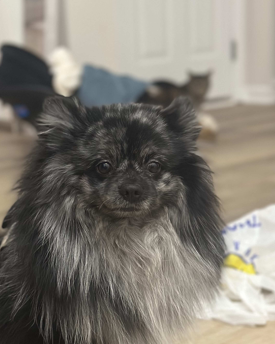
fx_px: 722
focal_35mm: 71
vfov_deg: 26.7
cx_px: 99
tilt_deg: -14.4
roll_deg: +3.3
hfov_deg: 21.5
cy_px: 216
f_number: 1.78
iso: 640
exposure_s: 1/30
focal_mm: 6.86
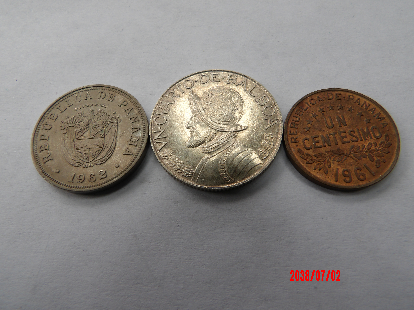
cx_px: 207
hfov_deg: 73.9
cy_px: 155
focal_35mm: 23
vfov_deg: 58.9
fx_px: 275
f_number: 4.1
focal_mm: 4.2
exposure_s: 1/66
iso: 100
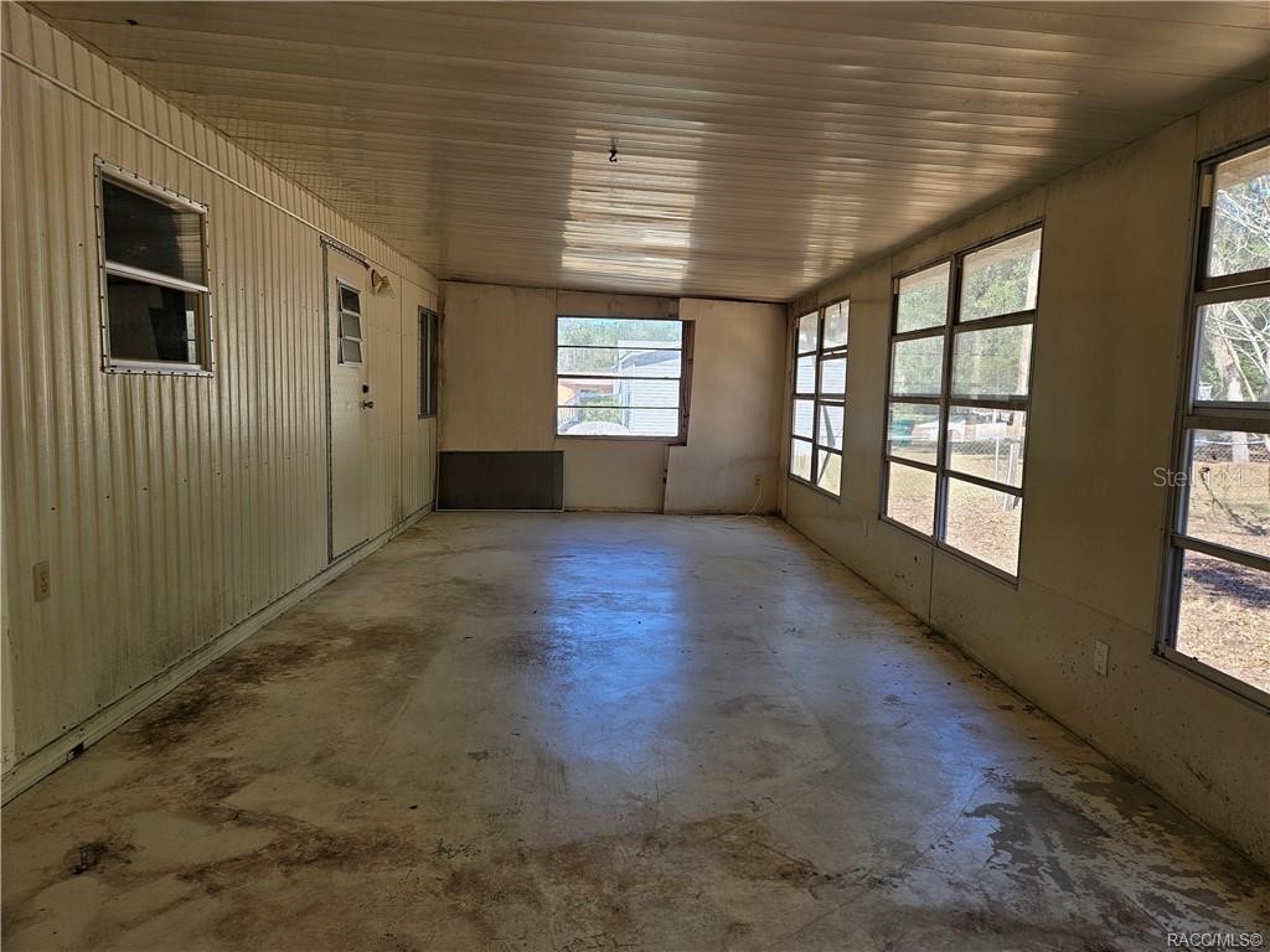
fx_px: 844
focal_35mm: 23
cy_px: 476
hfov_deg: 73.9
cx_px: 635
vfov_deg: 58.9
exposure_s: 1/164
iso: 25
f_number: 1.8
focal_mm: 5.4
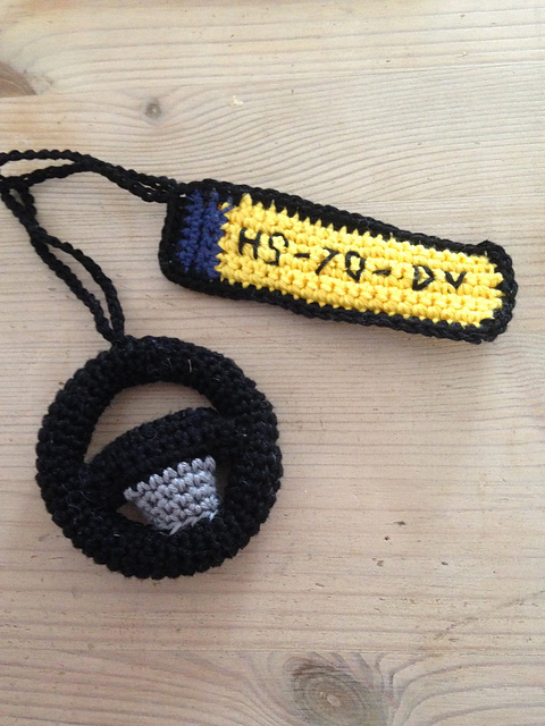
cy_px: 363
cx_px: 272
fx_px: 693
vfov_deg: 55.4
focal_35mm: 33
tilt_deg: -77.7
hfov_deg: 42.9
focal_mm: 4.12
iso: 400
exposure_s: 1/17
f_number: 2.4
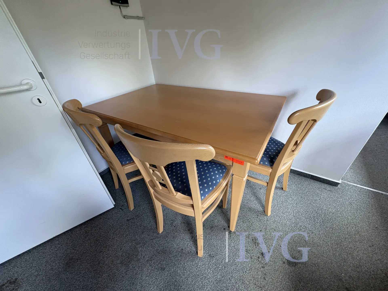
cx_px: 194
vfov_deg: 85.7
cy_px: 146
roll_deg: +5.4
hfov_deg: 102.1
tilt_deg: -33.0
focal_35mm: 14
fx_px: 157
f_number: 2.2
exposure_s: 1/50
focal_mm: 2.22
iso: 200
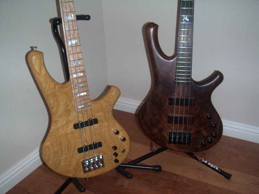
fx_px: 284
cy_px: 97
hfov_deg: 49.0
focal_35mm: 38
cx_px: 130
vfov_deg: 37.7
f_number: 2.8
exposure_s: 1/50
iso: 160
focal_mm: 6
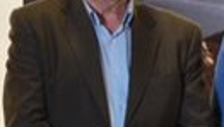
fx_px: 1736
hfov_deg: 7.0
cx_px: 544
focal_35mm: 292
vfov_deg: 4.1
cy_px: 231
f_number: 1.4
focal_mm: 35
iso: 640
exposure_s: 1/250
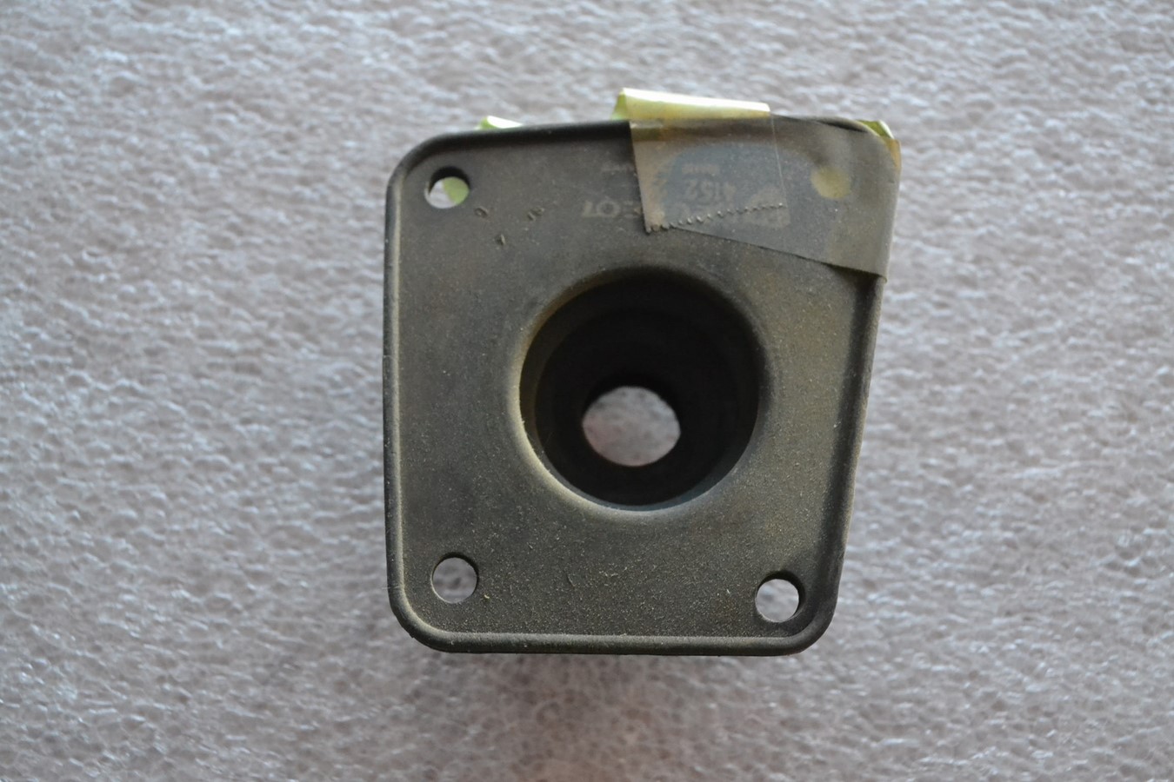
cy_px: 391
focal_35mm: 48
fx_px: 1565
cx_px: 587
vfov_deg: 28.1
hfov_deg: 41.1
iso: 3200
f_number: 4.8
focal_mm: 32
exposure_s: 1/50
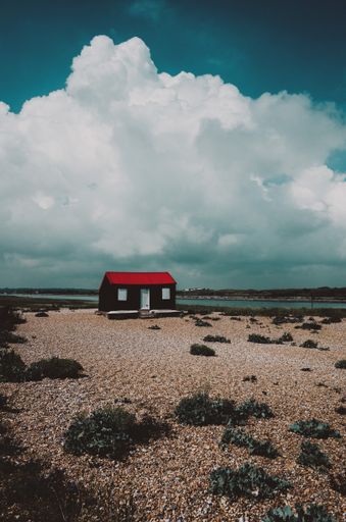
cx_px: 173
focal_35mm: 21
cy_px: 261
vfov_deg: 81.3
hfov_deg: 59.3
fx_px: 304
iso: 160
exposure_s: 1/2500
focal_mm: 13.7
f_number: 5.6
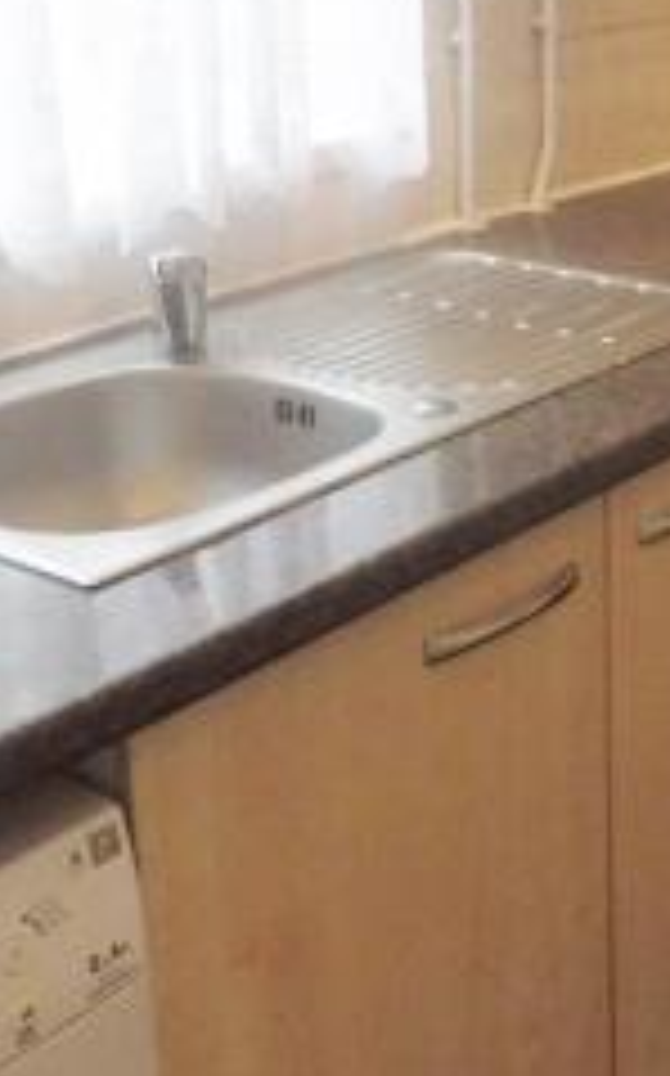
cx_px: 654
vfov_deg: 32.0
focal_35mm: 62
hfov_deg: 20.3
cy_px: 196
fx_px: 1815
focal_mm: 4.3
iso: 320
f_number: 3.3
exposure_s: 1/60
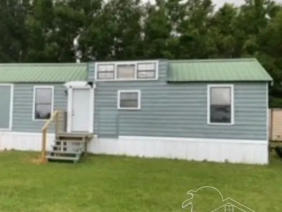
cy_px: 113
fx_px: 269
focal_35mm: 33
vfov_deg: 42.9
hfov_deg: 54.6
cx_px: 104
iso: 32
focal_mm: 4.25
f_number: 1.8
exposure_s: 1/475
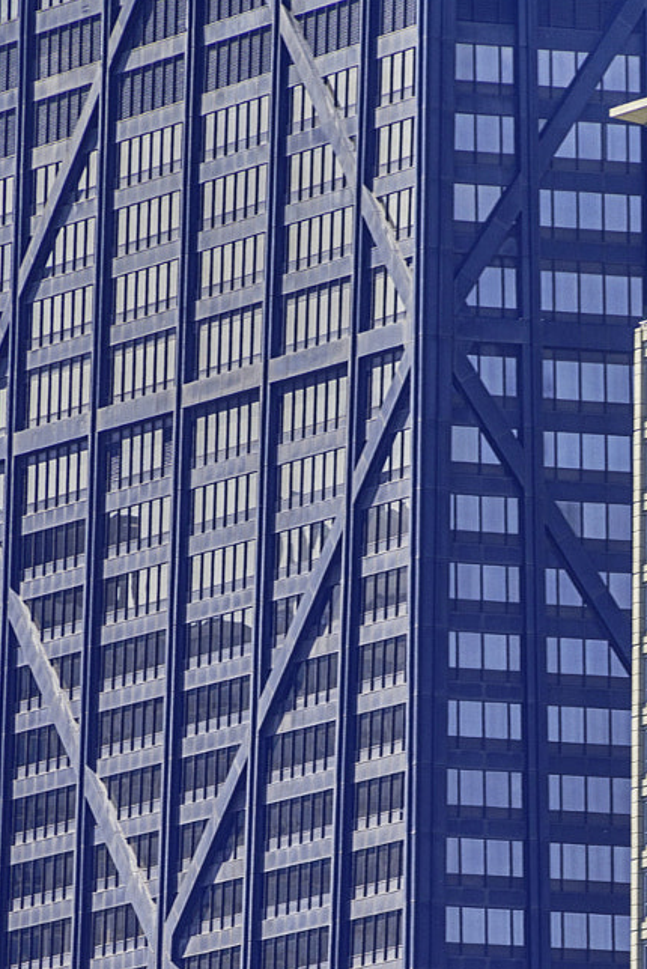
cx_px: 512
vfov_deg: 2.8
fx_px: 20061
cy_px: 736
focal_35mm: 745
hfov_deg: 1.8
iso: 250
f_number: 8
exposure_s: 1/320
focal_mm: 300
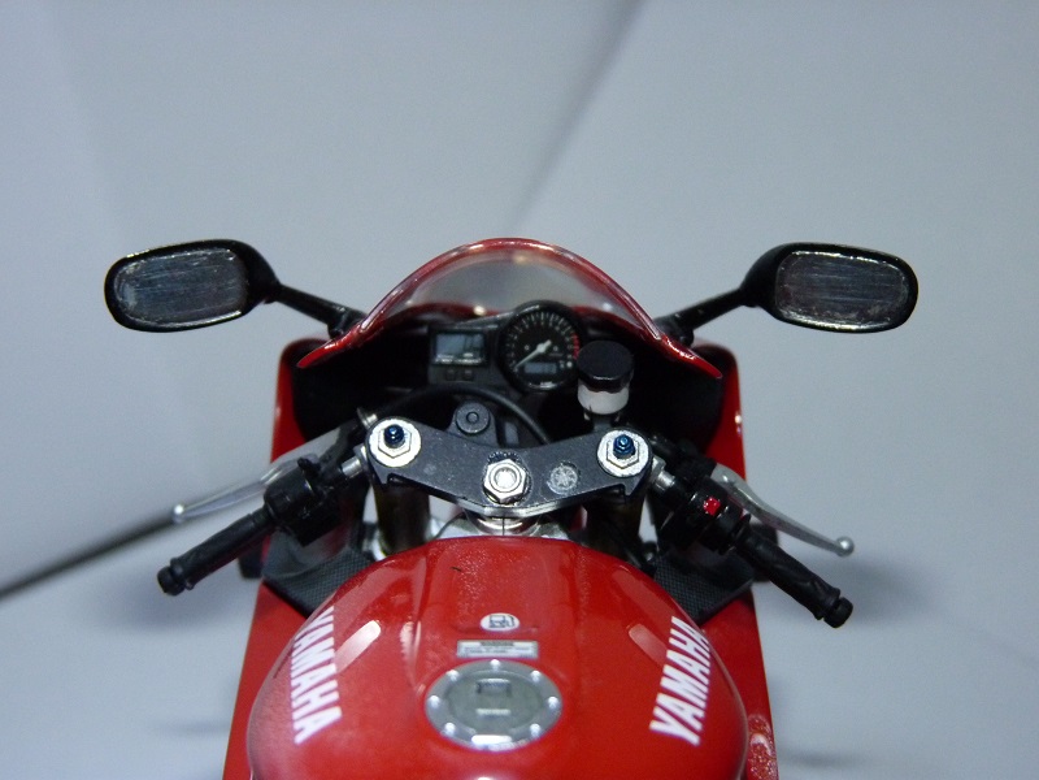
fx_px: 2011
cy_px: 390
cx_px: 520
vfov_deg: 21.9
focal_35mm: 67
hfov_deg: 29.0
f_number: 3.4
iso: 400
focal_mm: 11.9
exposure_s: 1/40
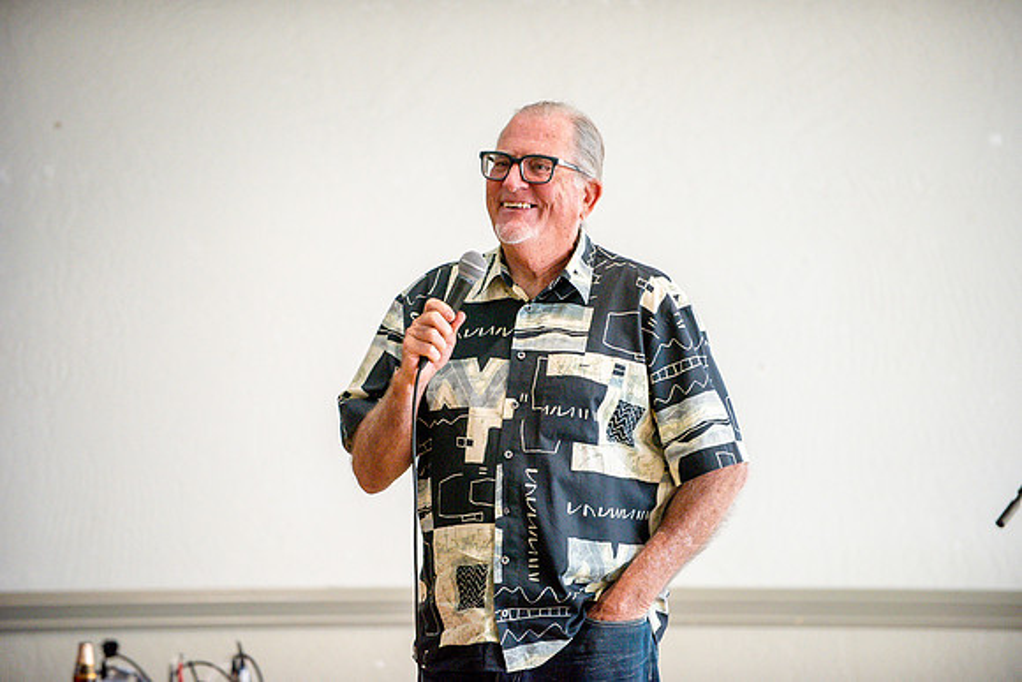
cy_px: 341
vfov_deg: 6.9
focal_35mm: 200
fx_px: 5679
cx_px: 511
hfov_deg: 10.3
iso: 2000
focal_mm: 200
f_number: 2.8
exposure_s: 1/320
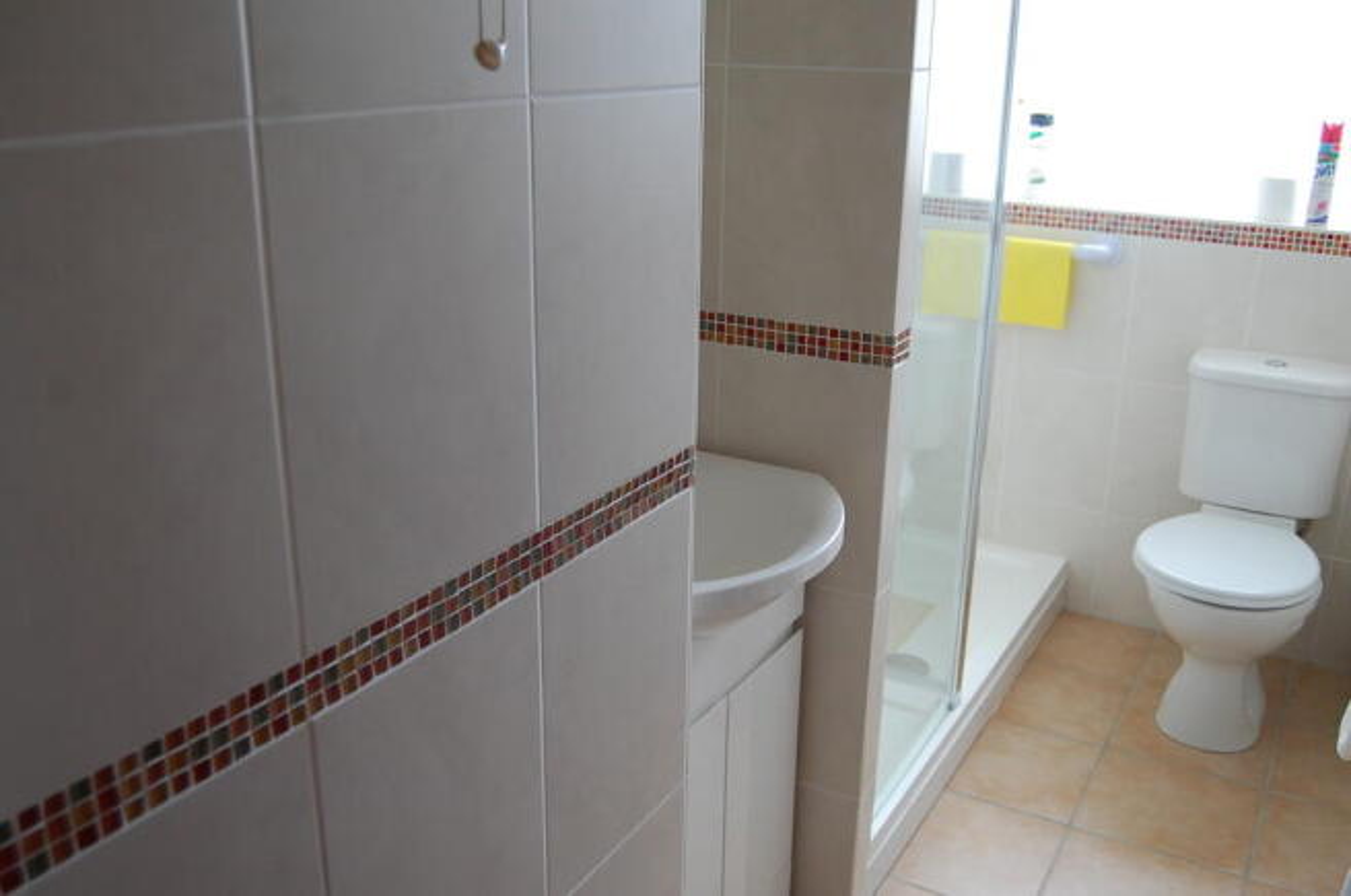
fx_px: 1236
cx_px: 676
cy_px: 448
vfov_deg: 39.8
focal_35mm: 33
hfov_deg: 57.3
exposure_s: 1/40
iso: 400
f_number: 3.8
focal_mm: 22
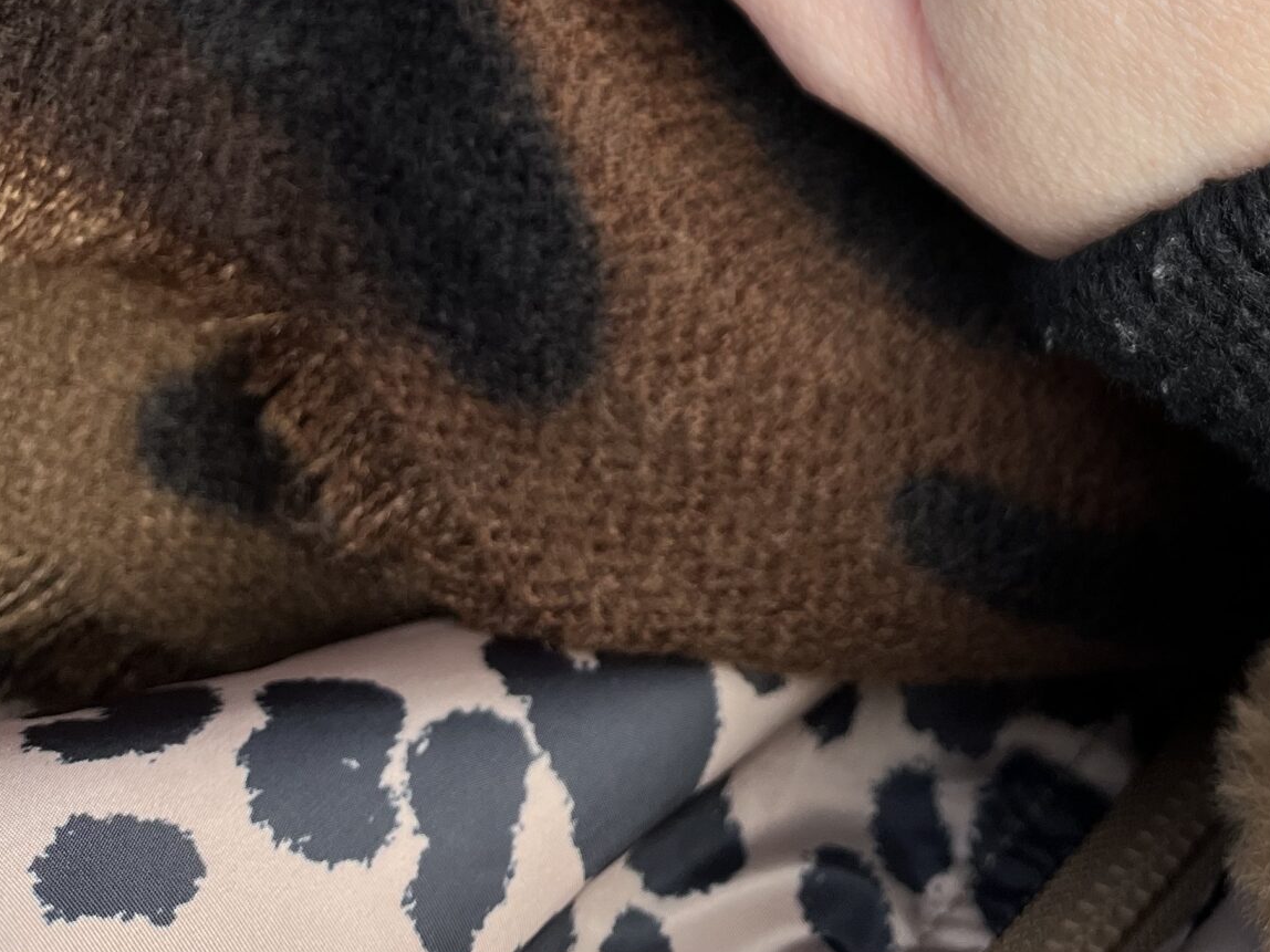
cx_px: 1055
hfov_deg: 32.1
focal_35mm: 58
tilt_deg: -42.7
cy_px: -453
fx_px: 2128
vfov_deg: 21.4
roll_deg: +16.4
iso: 50
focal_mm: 5.1
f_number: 1.6
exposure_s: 1/1309
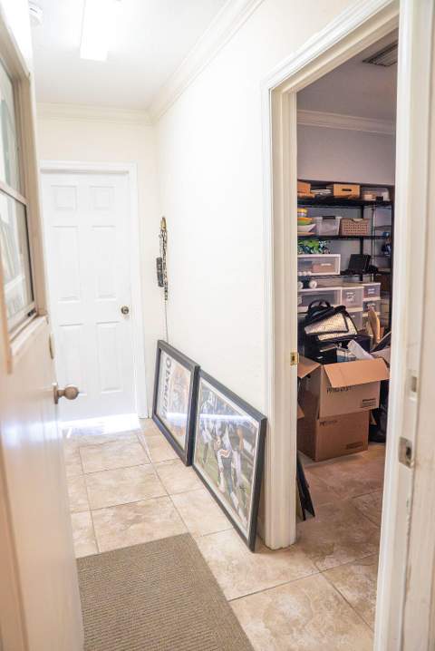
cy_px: 326
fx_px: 434
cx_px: 218
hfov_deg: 53.2
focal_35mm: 24
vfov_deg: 73.7
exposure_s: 1/1000
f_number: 3.5
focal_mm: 24
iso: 16000
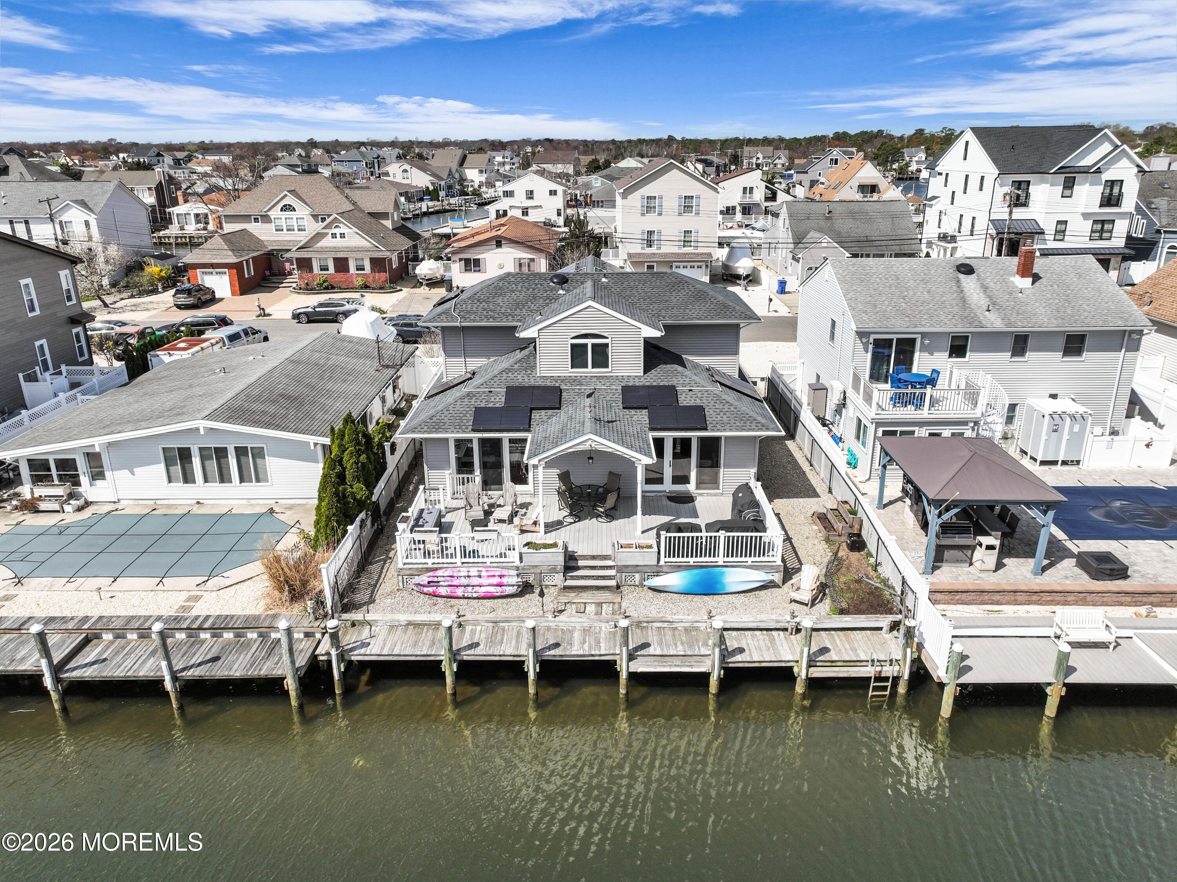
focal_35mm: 24
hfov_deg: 71.6
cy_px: 441
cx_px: 588
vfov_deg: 56.8
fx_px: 816
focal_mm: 12.29
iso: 120
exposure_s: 1/2500
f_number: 2.8
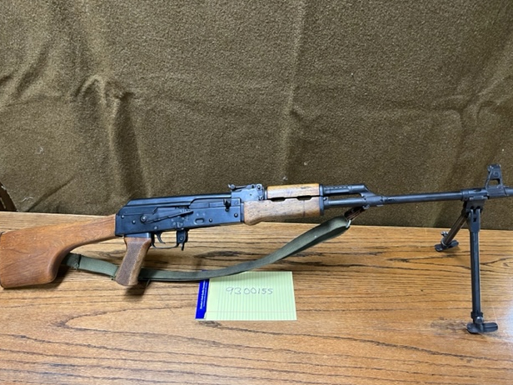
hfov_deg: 65.3
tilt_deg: -37.4
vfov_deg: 51.4
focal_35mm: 27
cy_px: 197
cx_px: 261
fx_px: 400
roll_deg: -1.4
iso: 400
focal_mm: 5.1
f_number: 1.6
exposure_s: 1/60
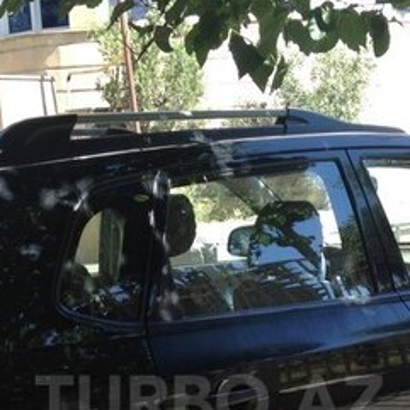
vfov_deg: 21.0
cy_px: 401
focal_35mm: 80
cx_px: 209
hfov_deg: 21.7
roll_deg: +3.0
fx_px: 1072
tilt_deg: -14.0
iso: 50
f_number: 2.4
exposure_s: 1/246
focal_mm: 4.12
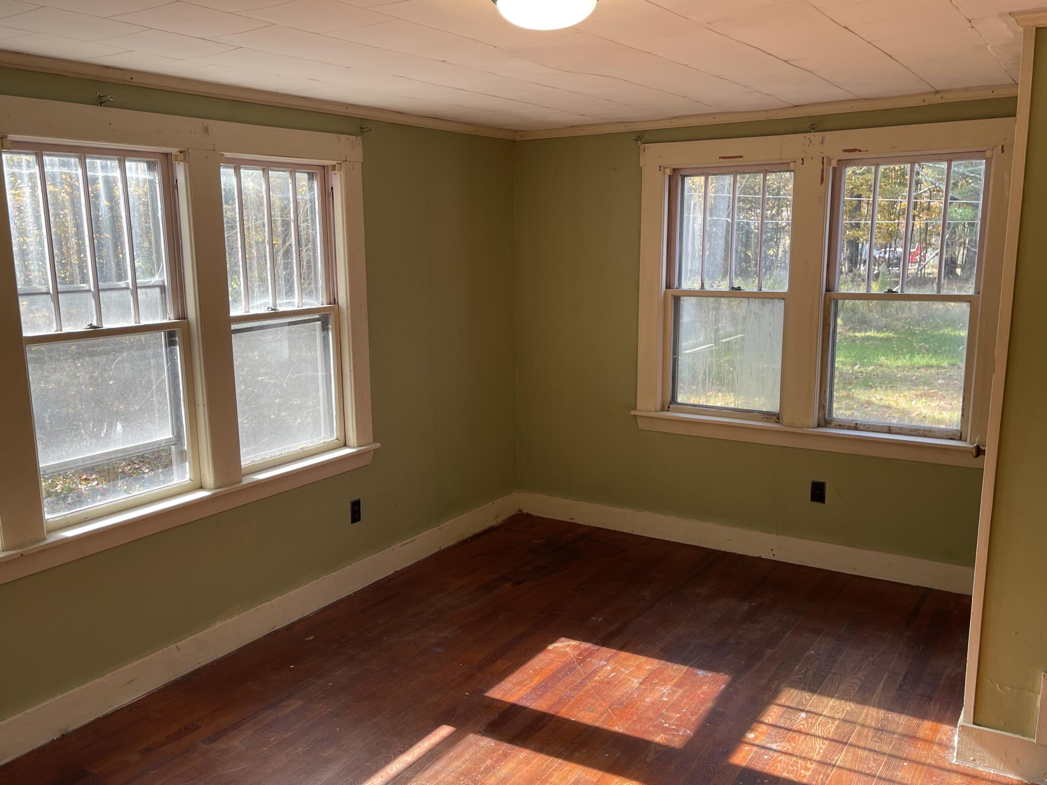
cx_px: 490
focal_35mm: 29
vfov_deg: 48.2
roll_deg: +0.9
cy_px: 404
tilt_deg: -10.8
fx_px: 877
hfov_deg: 61.6
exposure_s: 1/121
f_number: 1.6
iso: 40
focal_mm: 5.1
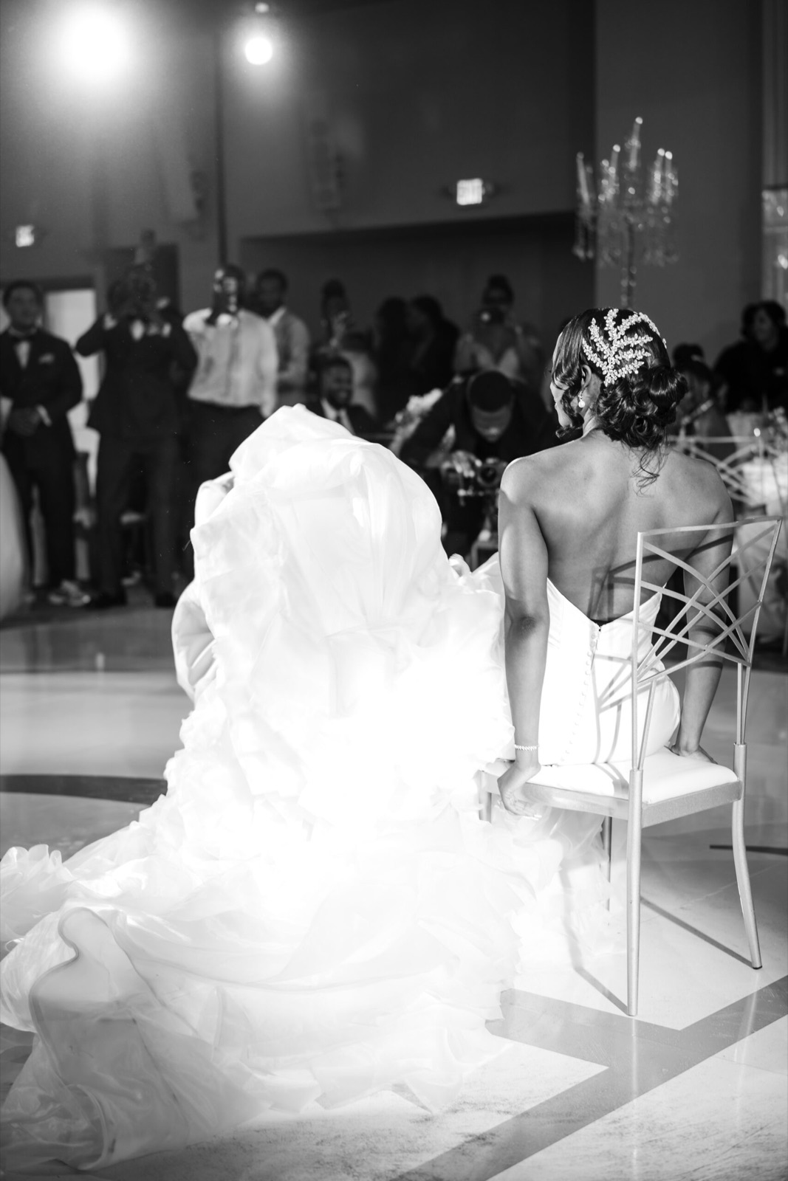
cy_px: 590
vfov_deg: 36.2
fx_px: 1805
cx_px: 394
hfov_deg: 24.6
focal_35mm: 55
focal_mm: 55
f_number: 2.5
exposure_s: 1/100
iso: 125
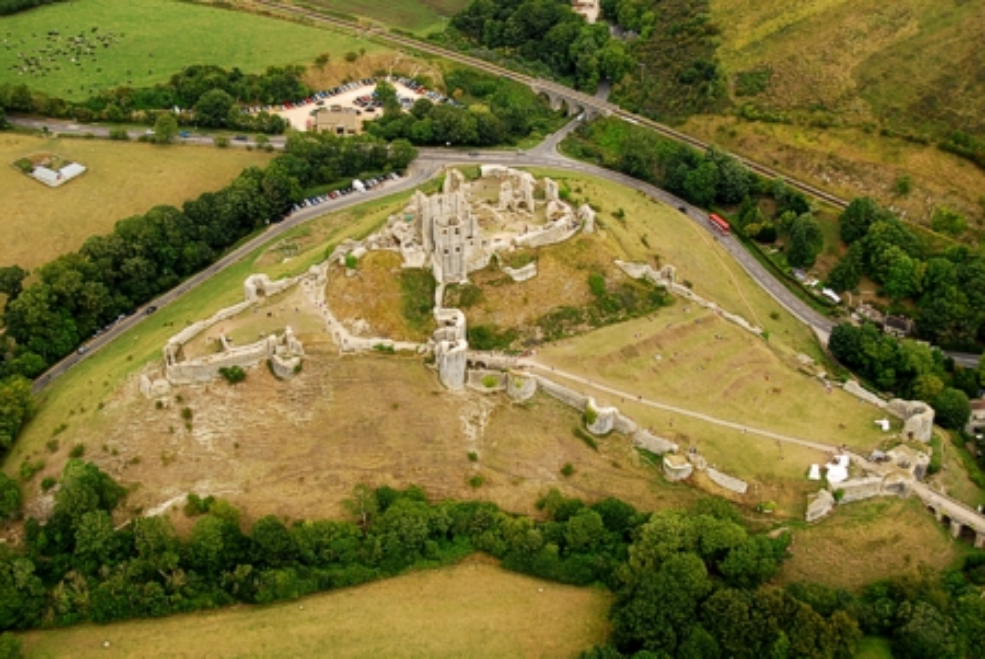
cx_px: 492
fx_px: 1438
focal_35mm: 52
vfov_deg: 25.8
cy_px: 330
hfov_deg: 37.8
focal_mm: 35
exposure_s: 1/250
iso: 160
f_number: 6.3
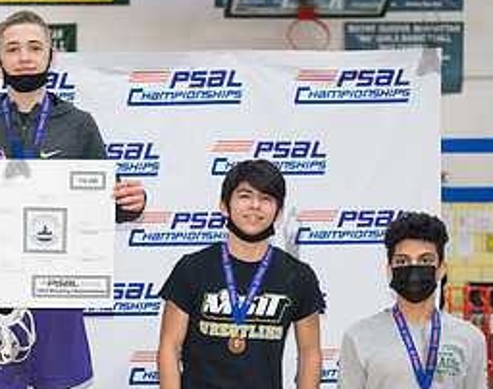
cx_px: 45
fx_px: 1263
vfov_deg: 17.3
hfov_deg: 21.6
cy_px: 347
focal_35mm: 87
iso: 4000
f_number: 3.5
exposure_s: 1/400
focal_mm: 35
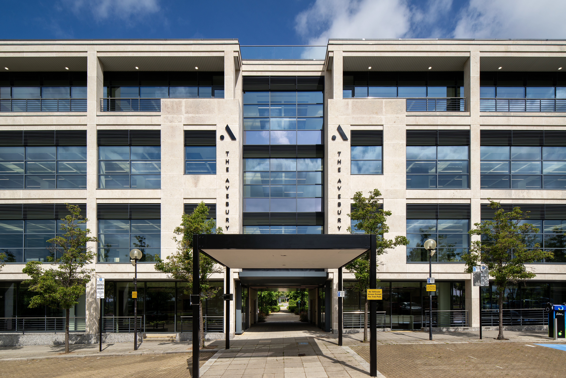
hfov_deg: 86.9
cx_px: 283
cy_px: 189
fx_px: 299
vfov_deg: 64.6
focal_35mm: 19
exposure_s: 1/500
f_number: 10
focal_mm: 19
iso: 160
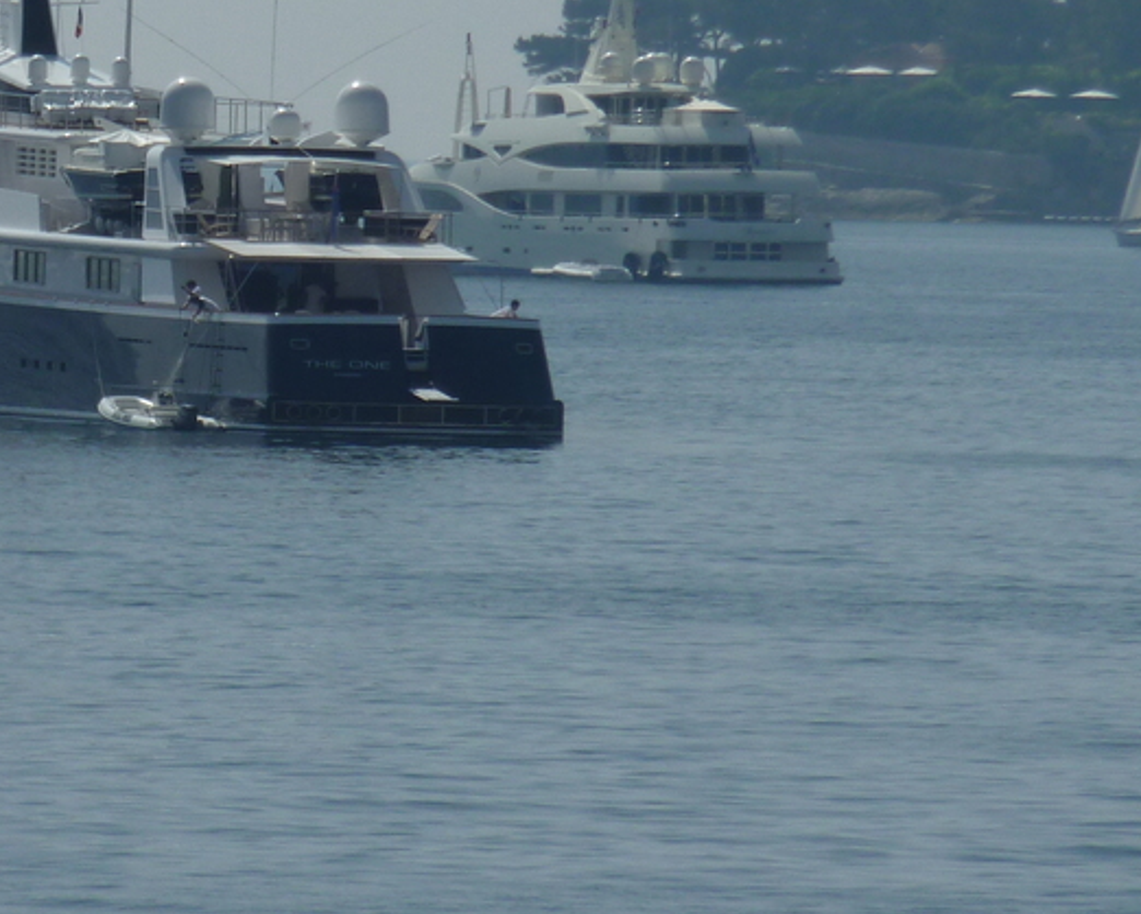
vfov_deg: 2.3
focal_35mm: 673
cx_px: -9
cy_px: 295
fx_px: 22735
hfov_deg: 2.9
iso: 80
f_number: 6.3
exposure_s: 1/1000
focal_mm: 49.2
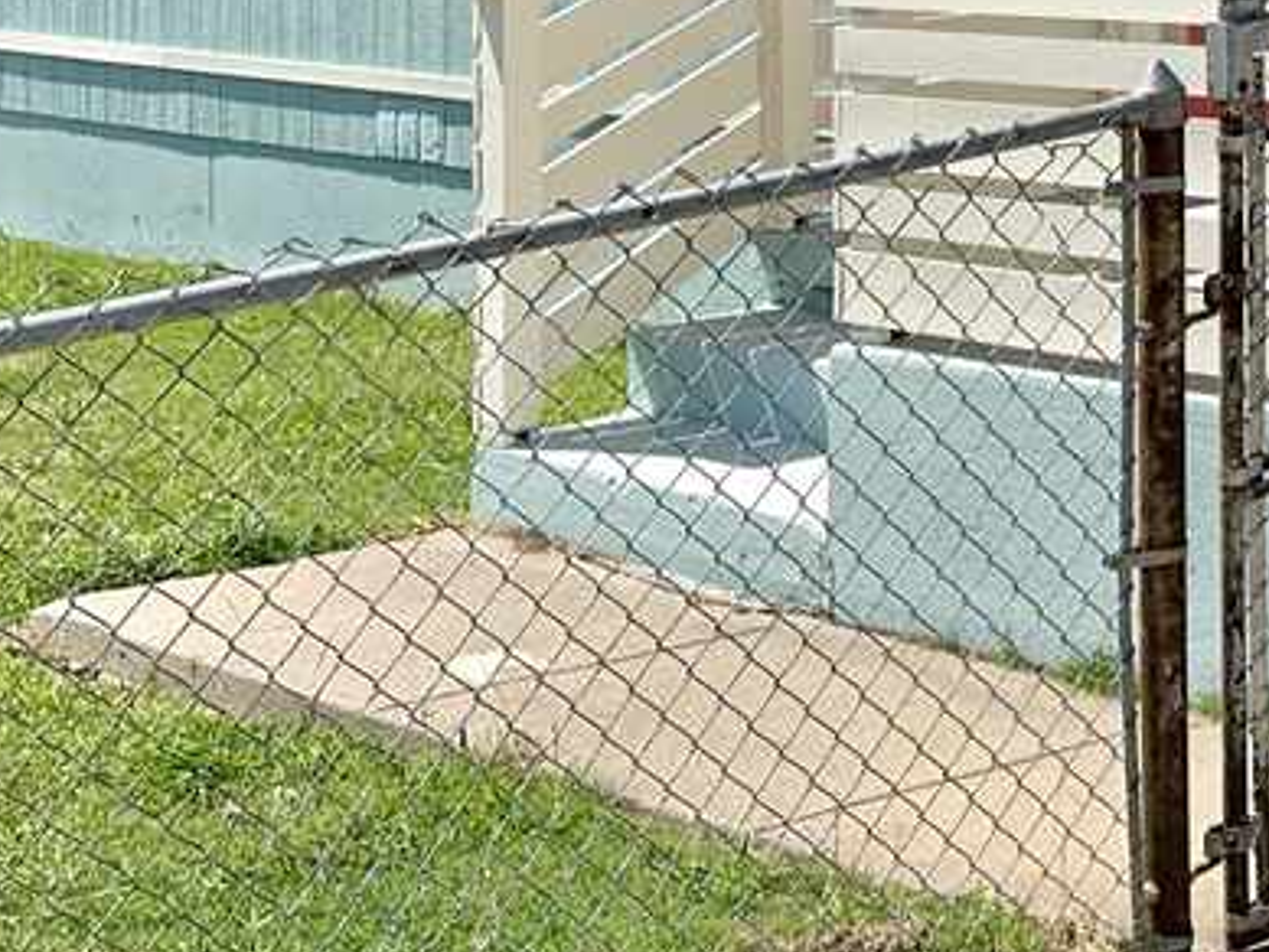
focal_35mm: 79
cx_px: 1775
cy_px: -437
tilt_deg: +4.2
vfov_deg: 17.0
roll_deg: -0.6
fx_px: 2897
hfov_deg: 21.6
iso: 80
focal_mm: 6.86
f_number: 1.78
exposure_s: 1/5525
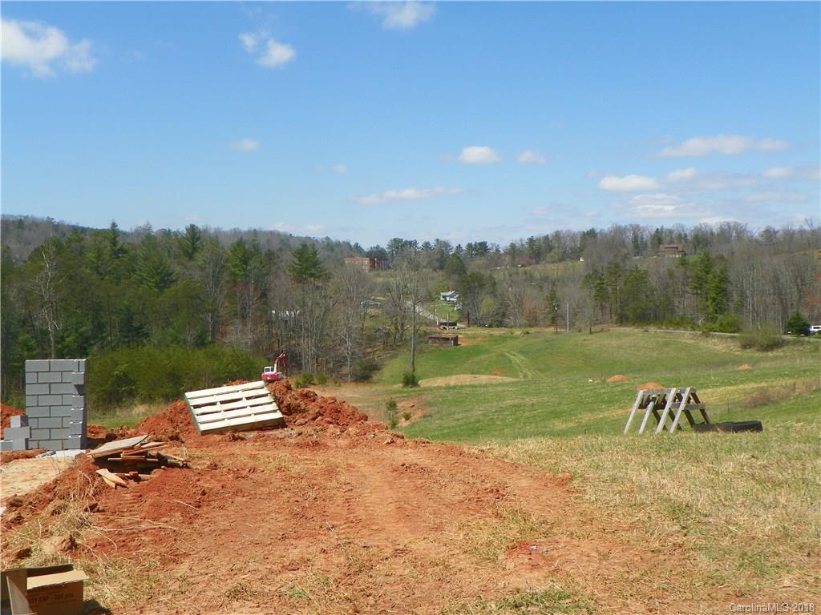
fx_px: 878
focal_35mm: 37
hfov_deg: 50.1
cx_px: 410
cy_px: 308
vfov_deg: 38.7
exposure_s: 1/320
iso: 64
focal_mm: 6.6
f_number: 5.6
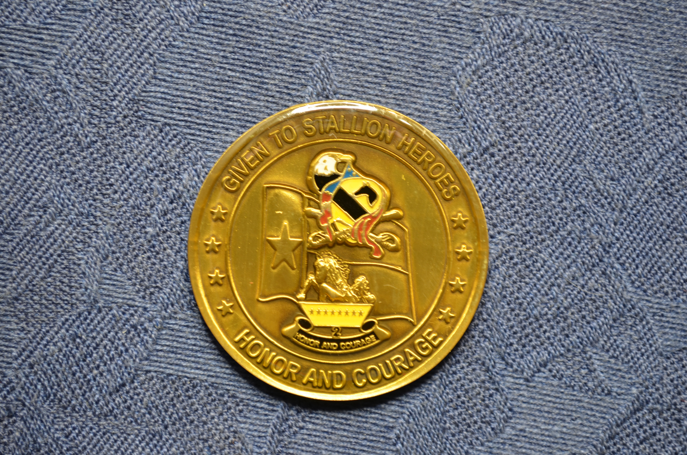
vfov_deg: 16.5
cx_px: 344
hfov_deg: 24.7
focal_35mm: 82
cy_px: 228
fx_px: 1571
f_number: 8
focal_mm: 55
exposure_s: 1/1.6
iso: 160
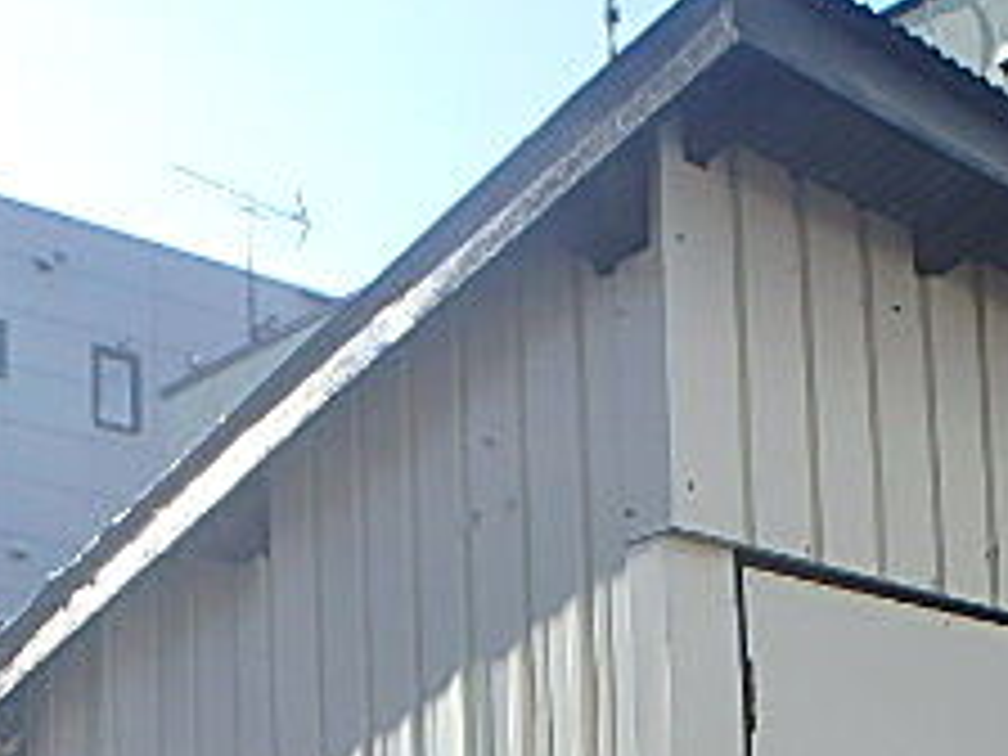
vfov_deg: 22.2
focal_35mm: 60
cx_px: 882
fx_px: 1747
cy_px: 954
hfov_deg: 30.9
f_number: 3.5
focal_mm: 3.7
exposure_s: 1/500
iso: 125
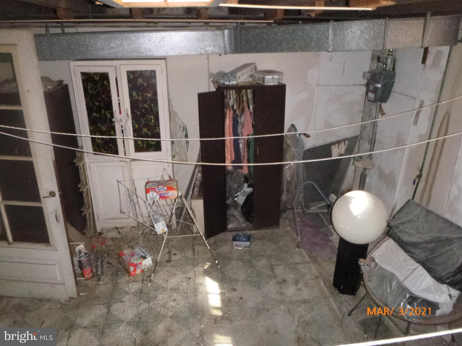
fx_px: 334
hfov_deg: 69.4
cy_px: 173
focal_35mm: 25
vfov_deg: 54.9
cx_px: 231
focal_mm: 4.5
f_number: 3.9
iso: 800
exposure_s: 1/125
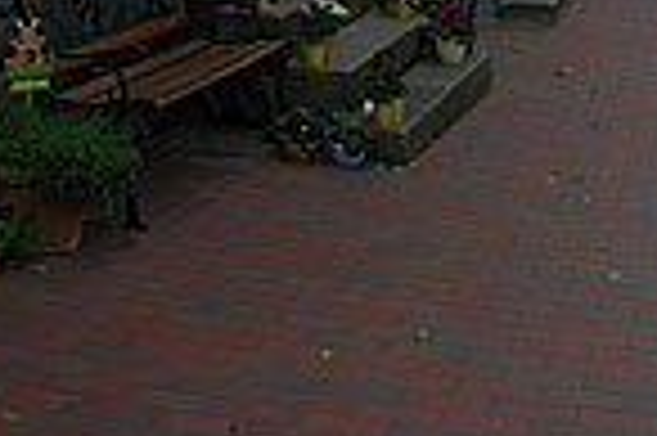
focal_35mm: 83
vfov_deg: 15.3
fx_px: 1513
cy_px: -205
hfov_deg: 24.4
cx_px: 446
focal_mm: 18
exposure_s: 1/200
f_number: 10
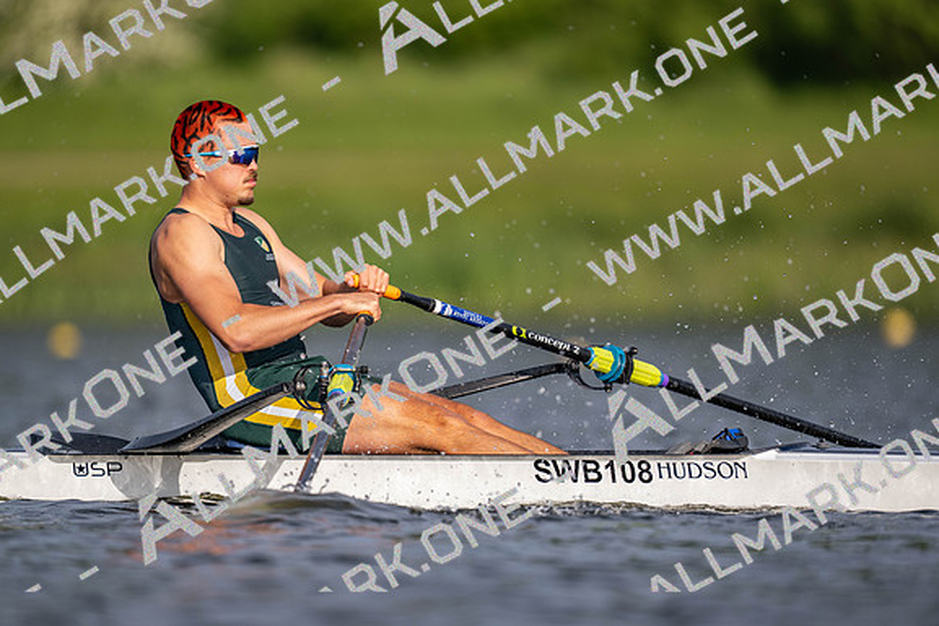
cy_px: 313
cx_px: 469
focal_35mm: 603
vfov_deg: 2.3
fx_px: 15731
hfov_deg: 3.4
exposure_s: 1/2500
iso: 220
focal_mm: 600
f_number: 4
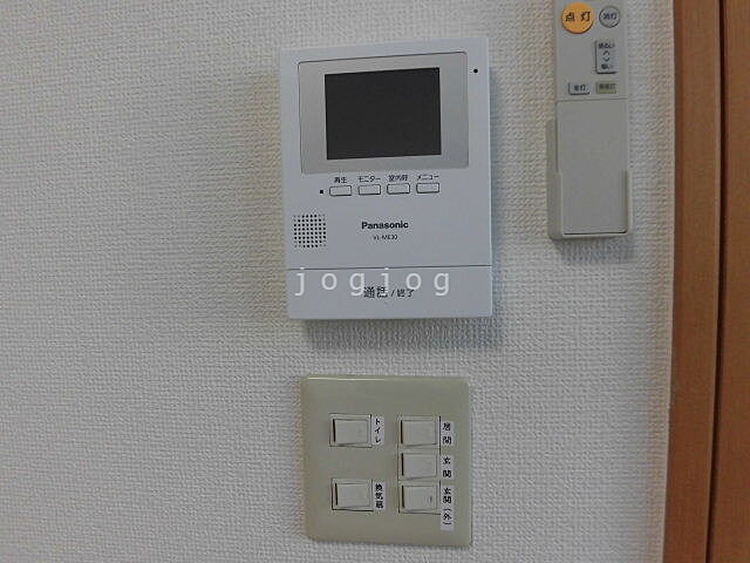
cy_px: 282
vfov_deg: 56.8
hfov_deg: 71.6
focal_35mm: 24
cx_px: 375
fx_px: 520
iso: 125
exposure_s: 1/80
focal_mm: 4.3
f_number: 3.1
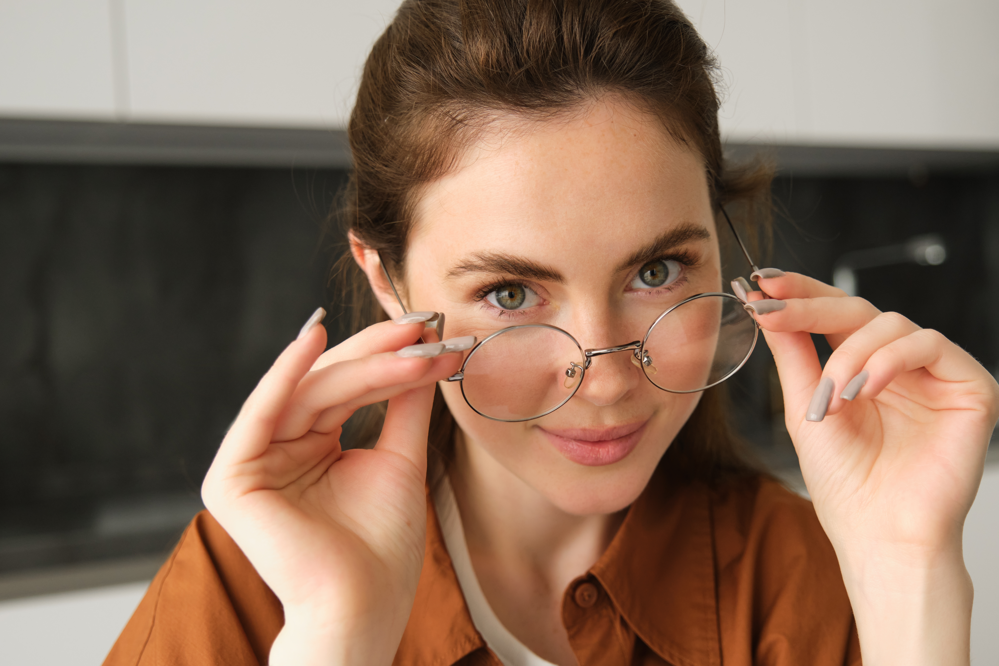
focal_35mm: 44
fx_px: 1221
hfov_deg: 44.5
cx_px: 500
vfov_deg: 30.5
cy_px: 333
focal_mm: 29.2
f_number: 2.8
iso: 400
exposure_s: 1/250
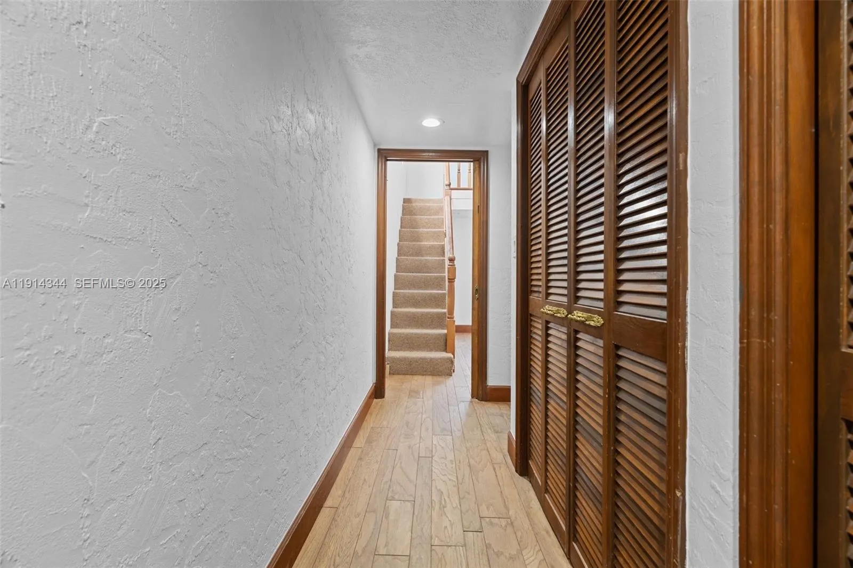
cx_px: 426
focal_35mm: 16
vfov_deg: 73.7
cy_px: 284
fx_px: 379
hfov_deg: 96.7
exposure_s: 1.6
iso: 320
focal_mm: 16
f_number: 8
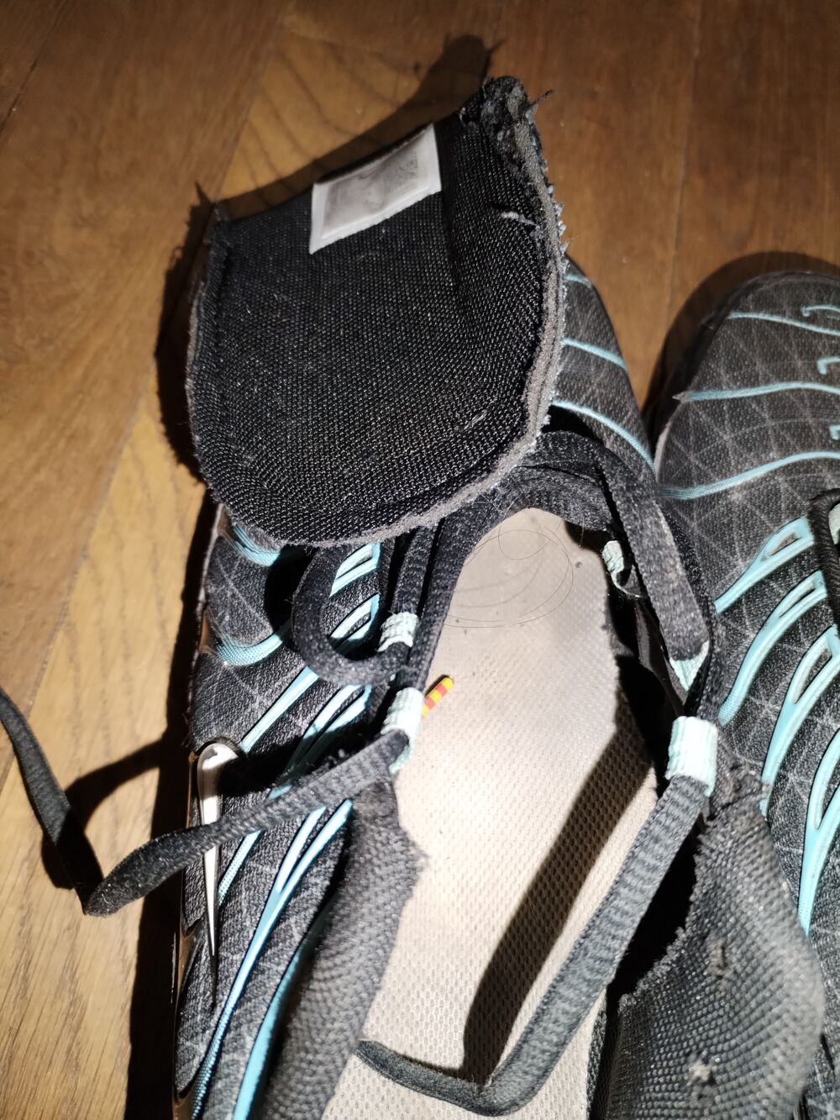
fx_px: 841
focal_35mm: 26
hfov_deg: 53.1
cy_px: 560
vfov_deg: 67.3
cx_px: 420
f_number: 1.8
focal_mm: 4.75
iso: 524
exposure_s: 1/33.3
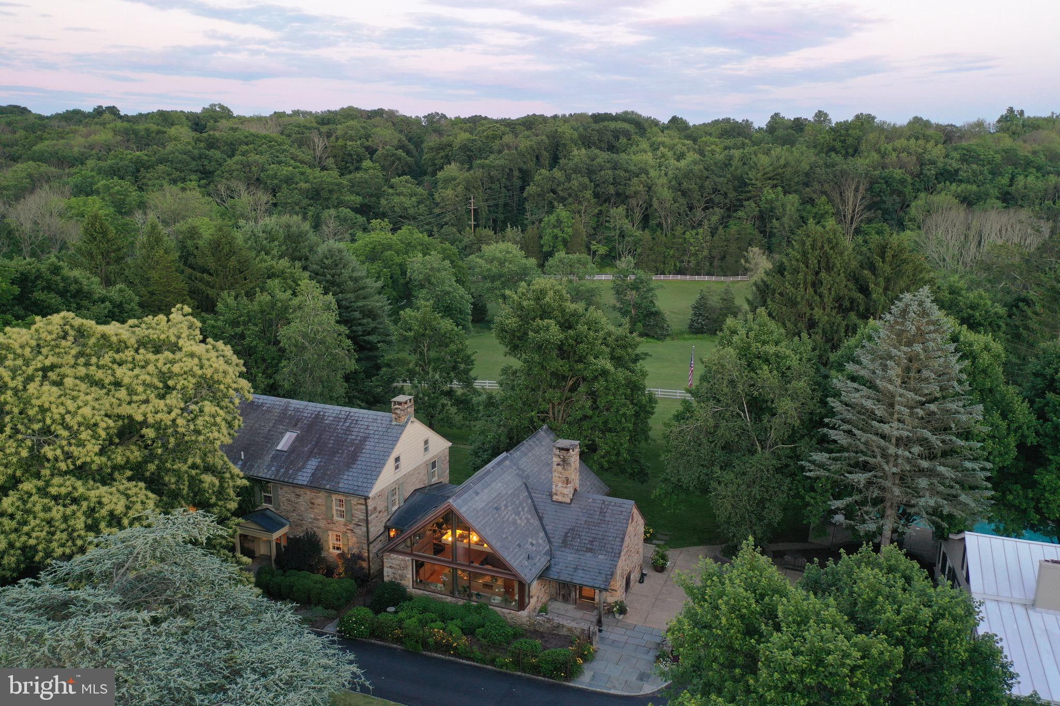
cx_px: 530
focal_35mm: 28
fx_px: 824
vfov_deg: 46.4
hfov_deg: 65.5
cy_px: 353
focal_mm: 10.26
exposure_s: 1/30
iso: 200
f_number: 2.8
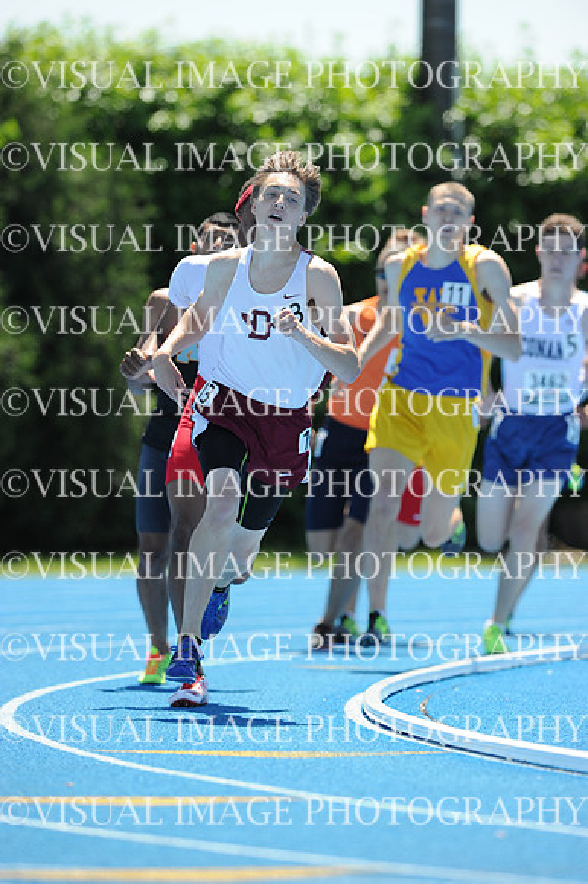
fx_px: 9811
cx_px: 294
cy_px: 442
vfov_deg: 5.2
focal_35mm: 400
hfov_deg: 3.4
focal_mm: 400
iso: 500
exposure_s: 1/1600
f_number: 5.6
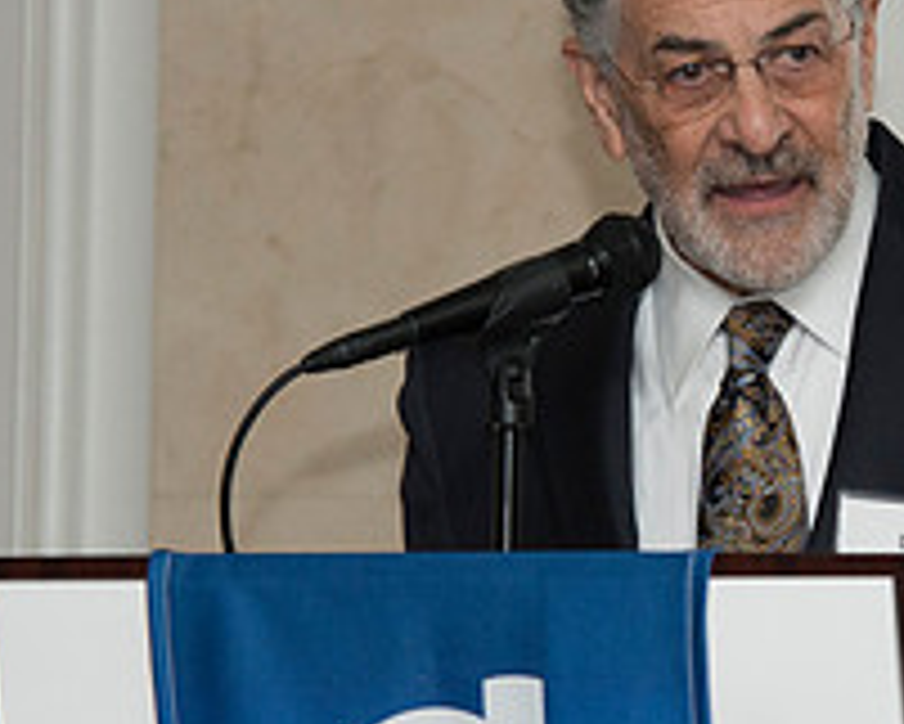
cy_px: 493
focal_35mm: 544
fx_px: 14562
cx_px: 791
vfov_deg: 2.8
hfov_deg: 3.6
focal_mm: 160
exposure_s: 1/125
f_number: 5.6
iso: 1000
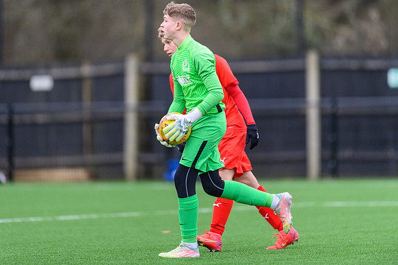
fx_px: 4420
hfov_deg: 5.2
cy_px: 132
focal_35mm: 400
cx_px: 199
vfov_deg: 3.4
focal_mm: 400
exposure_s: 1/2000
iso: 4000
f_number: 2.8
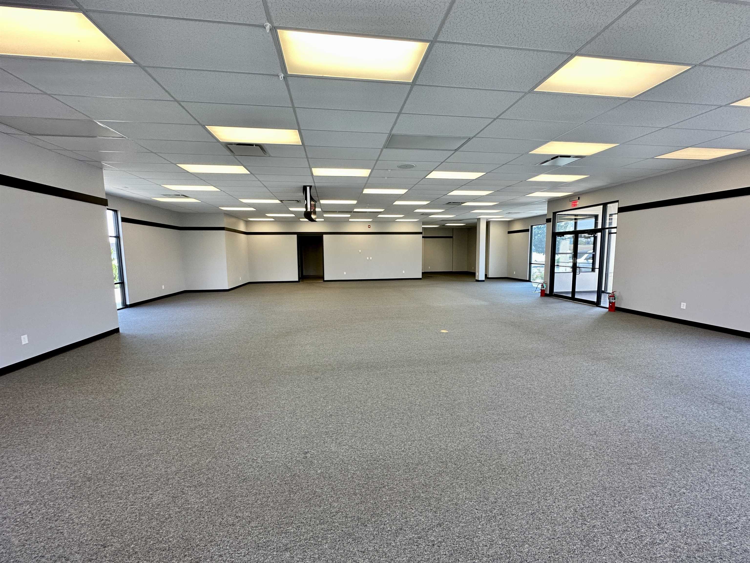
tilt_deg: -4.9
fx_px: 303
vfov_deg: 85.7
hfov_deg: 102.1
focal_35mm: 14
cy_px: 282
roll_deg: +0.3
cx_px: 375
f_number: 2.2
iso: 80
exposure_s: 1/120
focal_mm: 2.22
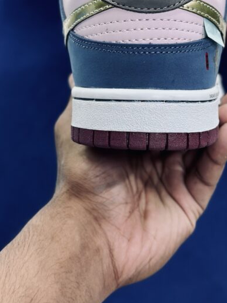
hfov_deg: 16.9
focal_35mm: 87
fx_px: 761
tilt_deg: -59.3
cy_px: 36
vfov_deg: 22.0
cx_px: 149
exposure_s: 1/100
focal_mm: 6.86
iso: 80
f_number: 1.78
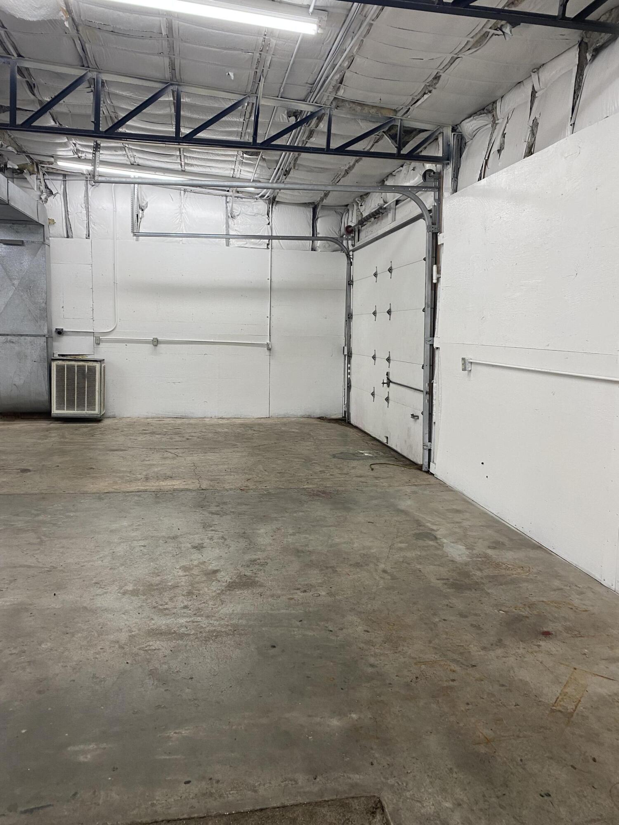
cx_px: 310
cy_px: 412
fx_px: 620
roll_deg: -0.4
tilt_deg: -8.3
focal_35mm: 26
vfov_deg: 67.3
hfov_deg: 53.1
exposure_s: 1/60
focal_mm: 4.25
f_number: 1.8
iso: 80
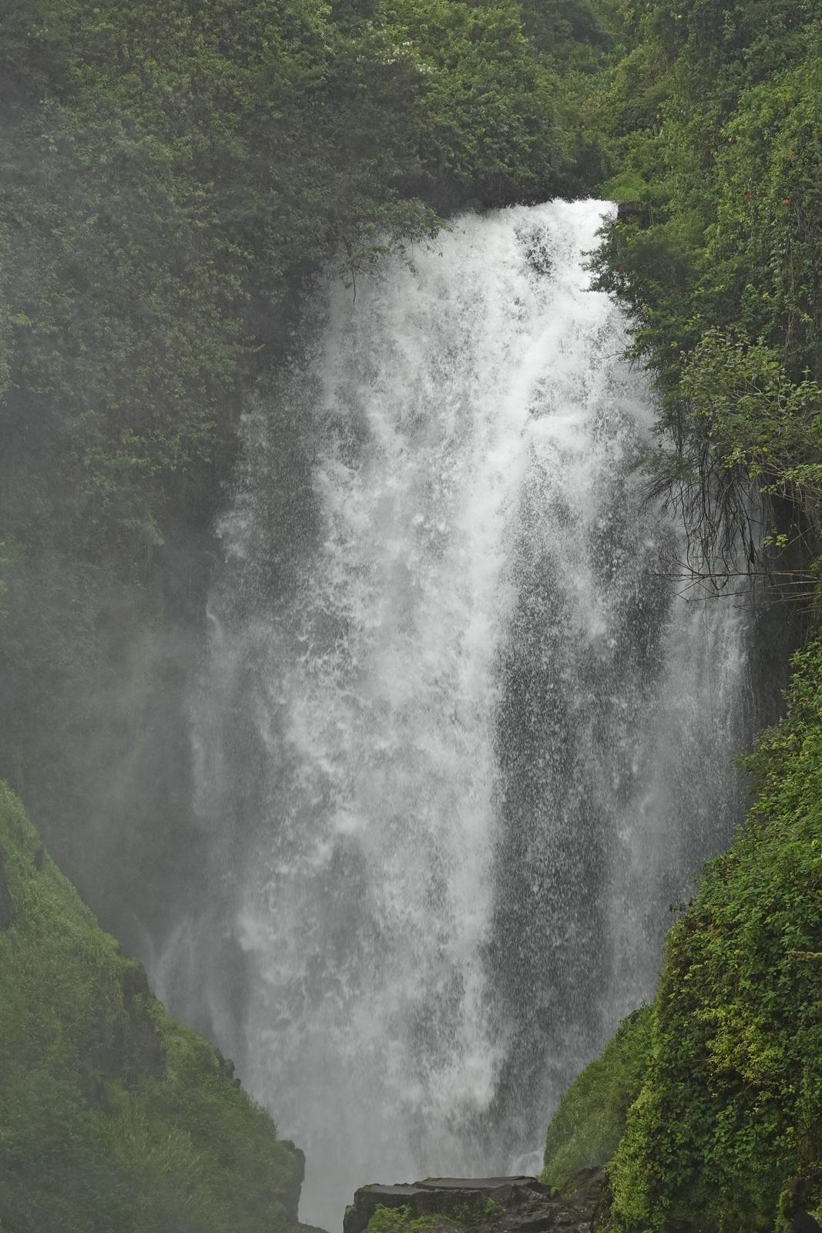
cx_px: 411
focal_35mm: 72
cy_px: 616
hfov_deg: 18.9
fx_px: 2465
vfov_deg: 28.1
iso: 400
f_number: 4
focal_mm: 26.42
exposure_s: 1/250
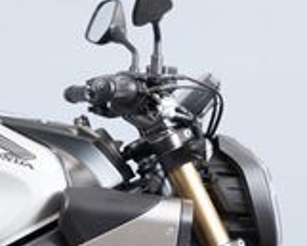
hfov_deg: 8.0
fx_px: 2173
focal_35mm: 239
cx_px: -63
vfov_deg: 6.4
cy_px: 291
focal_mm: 64
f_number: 4
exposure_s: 1/100
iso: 1600
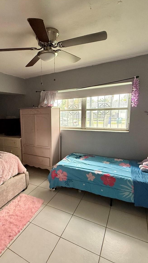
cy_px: 134
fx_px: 146
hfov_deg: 51.2
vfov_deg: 83.8
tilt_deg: -8.7
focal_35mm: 21
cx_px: 36
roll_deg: +1.8
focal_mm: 2.22
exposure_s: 1/99
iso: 320
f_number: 2.2
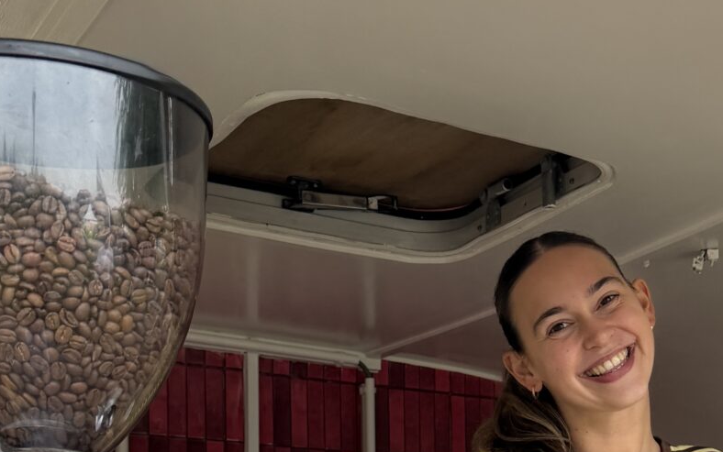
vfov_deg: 17.2
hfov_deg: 28.5
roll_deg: -0.4
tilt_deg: +0.3
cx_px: 546
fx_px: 1399
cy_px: 590
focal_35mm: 71
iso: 80
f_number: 1.78
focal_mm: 6.76
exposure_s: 1/393
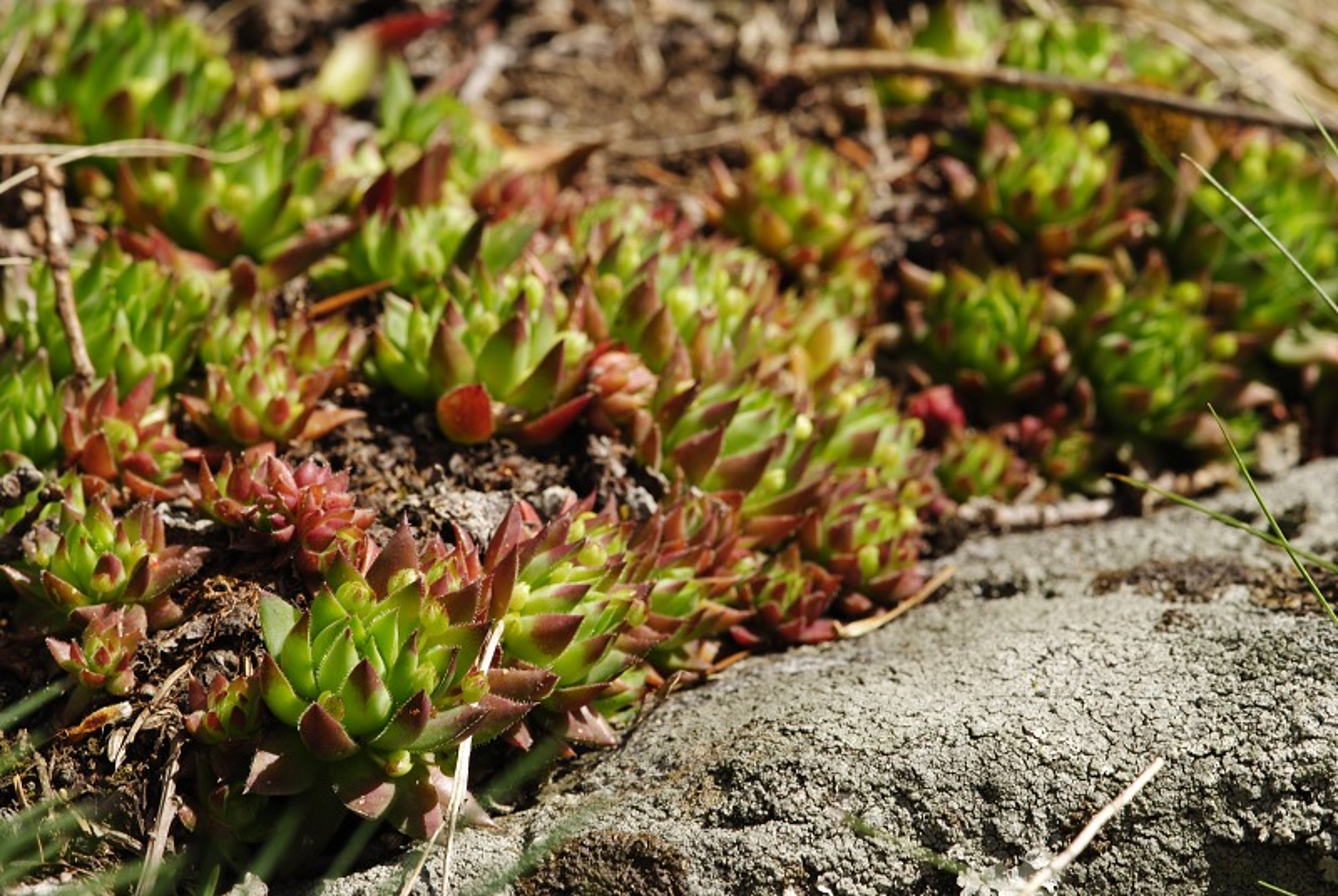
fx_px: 4746
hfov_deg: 16.0
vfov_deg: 10.8
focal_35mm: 128
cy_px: 448
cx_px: 669
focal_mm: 85
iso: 100
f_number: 10
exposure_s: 1/125
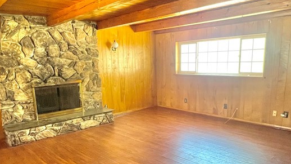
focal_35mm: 28
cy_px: 111
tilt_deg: -12.4
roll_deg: +2.3
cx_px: 144
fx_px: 216
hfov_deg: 67.9
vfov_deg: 40.9
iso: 400
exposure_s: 1/60
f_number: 1.8
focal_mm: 1.57
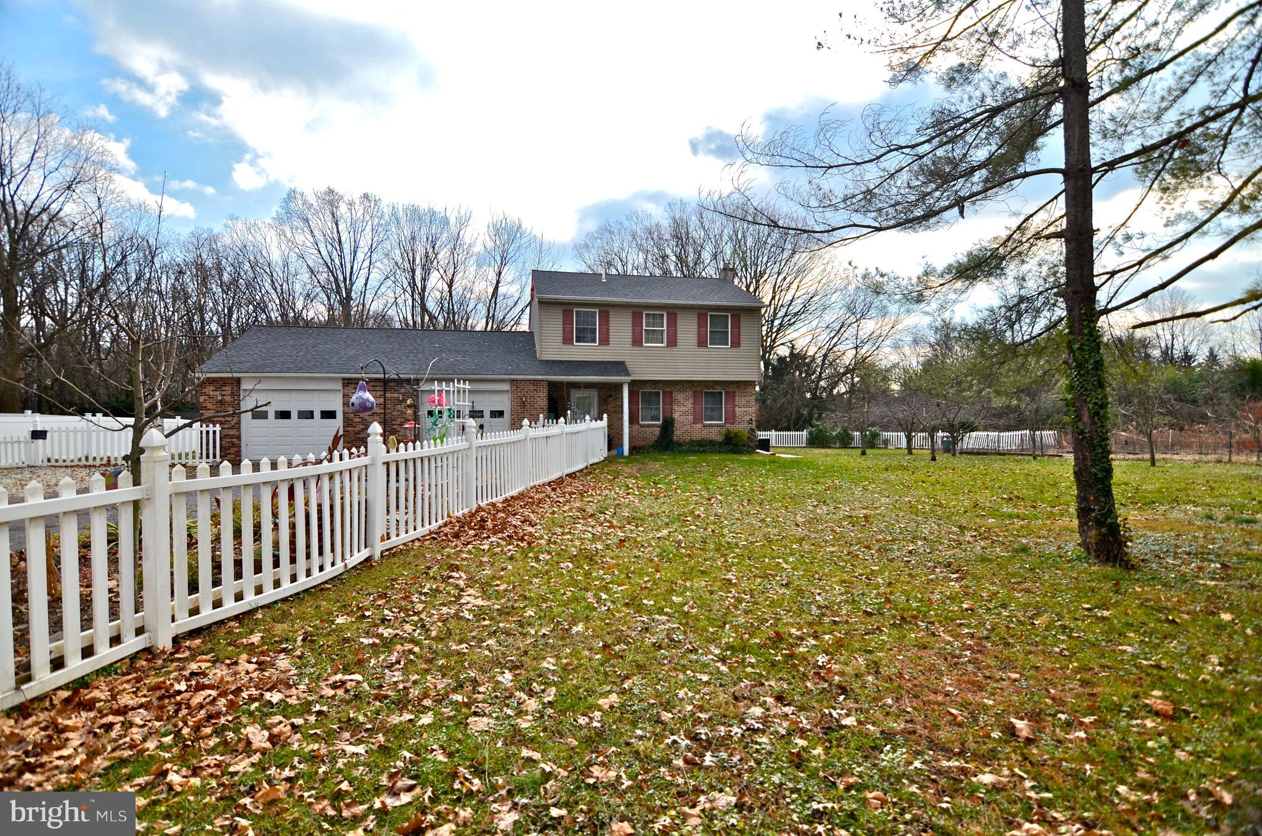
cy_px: 418
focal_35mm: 16
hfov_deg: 95.1
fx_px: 577
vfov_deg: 71.8
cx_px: 631
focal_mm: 11
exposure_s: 1/1000
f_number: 3.5
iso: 250
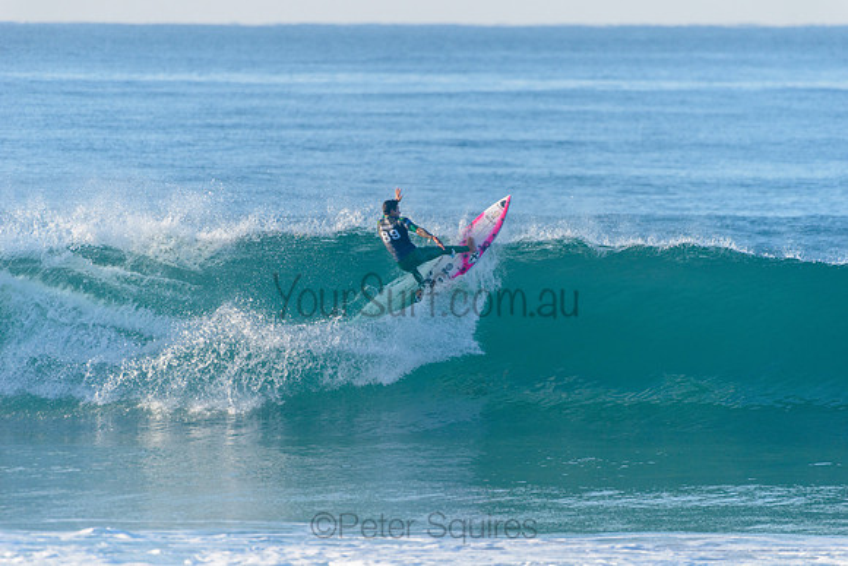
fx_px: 11782
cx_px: 424
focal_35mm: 500
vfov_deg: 2.8
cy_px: 283
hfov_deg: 4.1
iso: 450
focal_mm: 500
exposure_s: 1/2000
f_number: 5.6
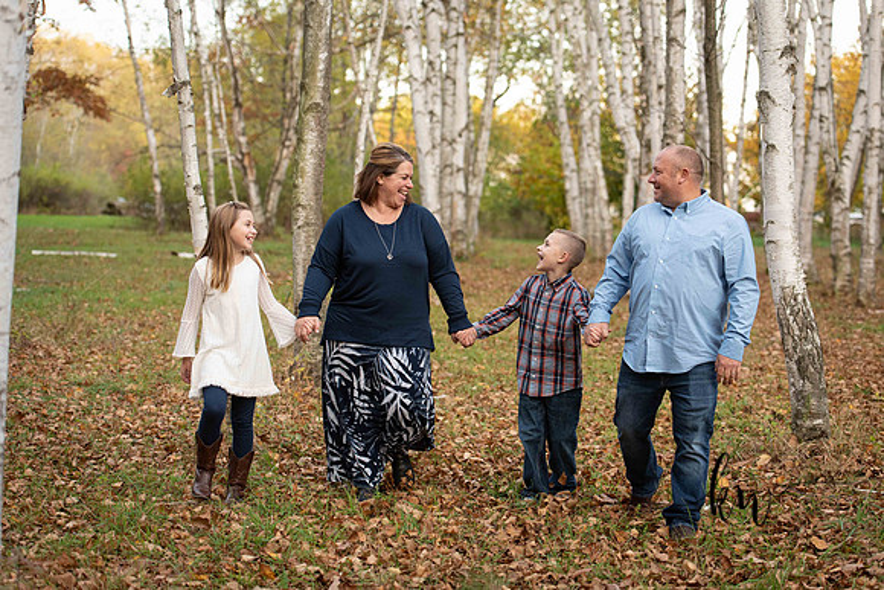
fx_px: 1842
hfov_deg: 27.0
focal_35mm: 75
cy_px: 295
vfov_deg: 18.2
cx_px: 442
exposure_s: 1/200
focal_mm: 75
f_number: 3.2
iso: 800
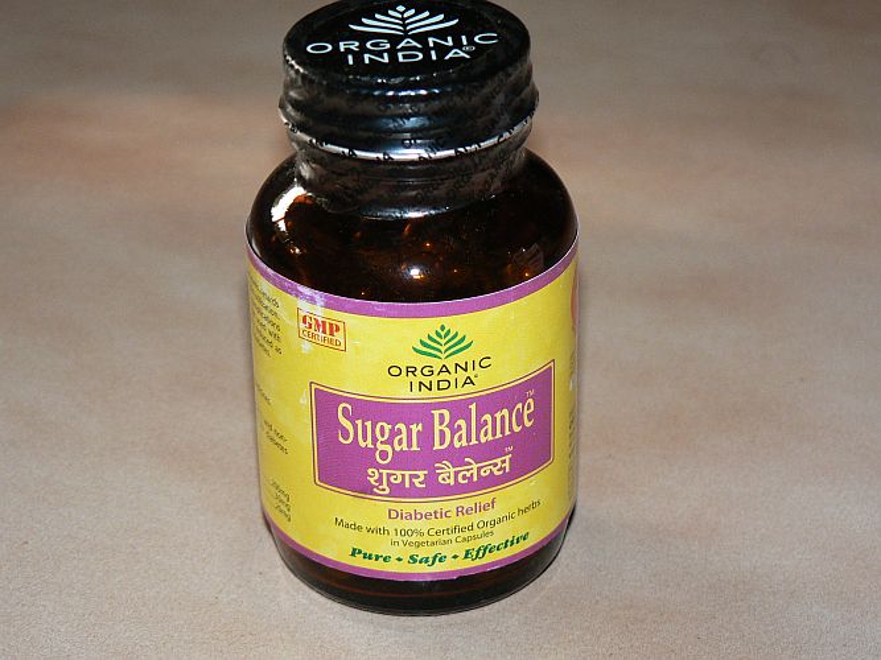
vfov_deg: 14.2
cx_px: 440
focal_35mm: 104
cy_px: 330
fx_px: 2646
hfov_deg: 18.9
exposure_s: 1/60
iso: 200
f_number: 3.2
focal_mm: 17.3
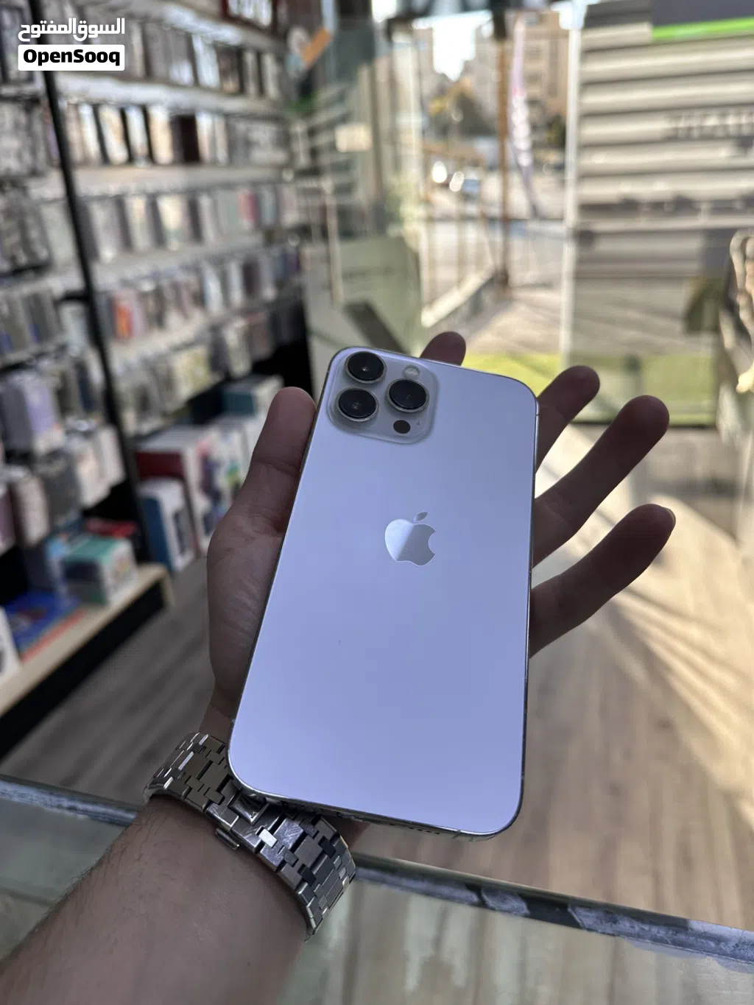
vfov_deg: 71.6
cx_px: 377
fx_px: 697
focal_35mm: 24
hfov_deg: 56.8
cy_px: 502
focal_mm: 6.86
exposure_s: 1/676
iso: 80
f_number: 1.78
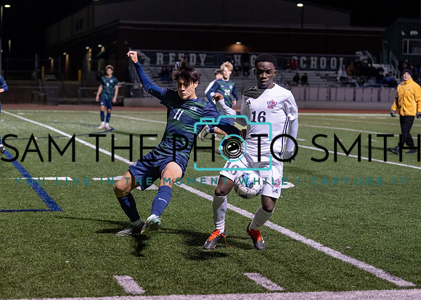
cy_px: 141
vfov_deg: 16.7
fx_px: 1021
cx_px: 174
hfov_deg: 23.3
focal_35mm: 85
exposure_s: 1/1000
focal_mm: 70
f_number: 2.8
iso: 2500
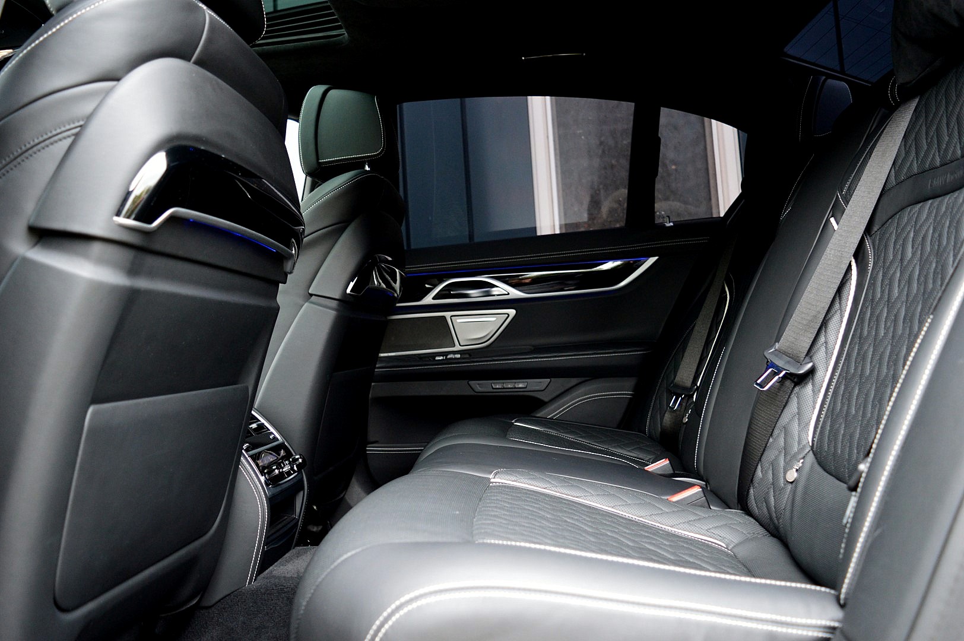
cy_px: 320
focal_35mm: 30
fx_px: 803
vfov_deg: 43.5
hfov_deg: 62.0
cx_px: 482
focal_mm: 20
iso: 800
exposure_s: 1/60
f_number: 4
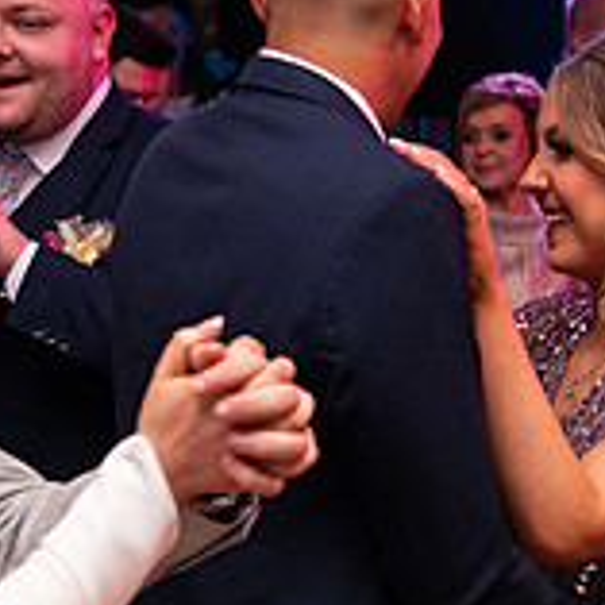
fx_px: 2729
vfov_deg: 12.6
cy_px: 407
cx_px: 582
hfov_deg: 12.5
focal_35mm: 138
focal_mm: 44
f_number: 3.5
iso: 500
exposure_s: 1/160
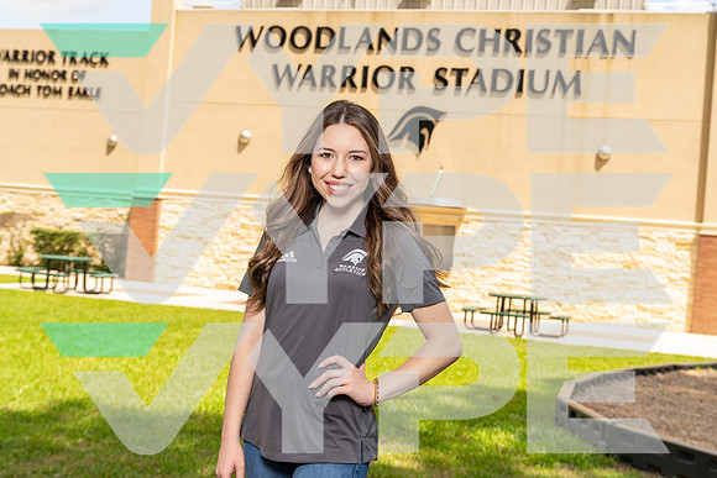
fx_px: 956
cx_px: 358
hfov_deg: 41.1
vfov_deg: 28.1
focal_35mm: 48
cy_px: 239
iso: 200
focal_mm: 48
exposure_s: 1/250
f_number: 5.6
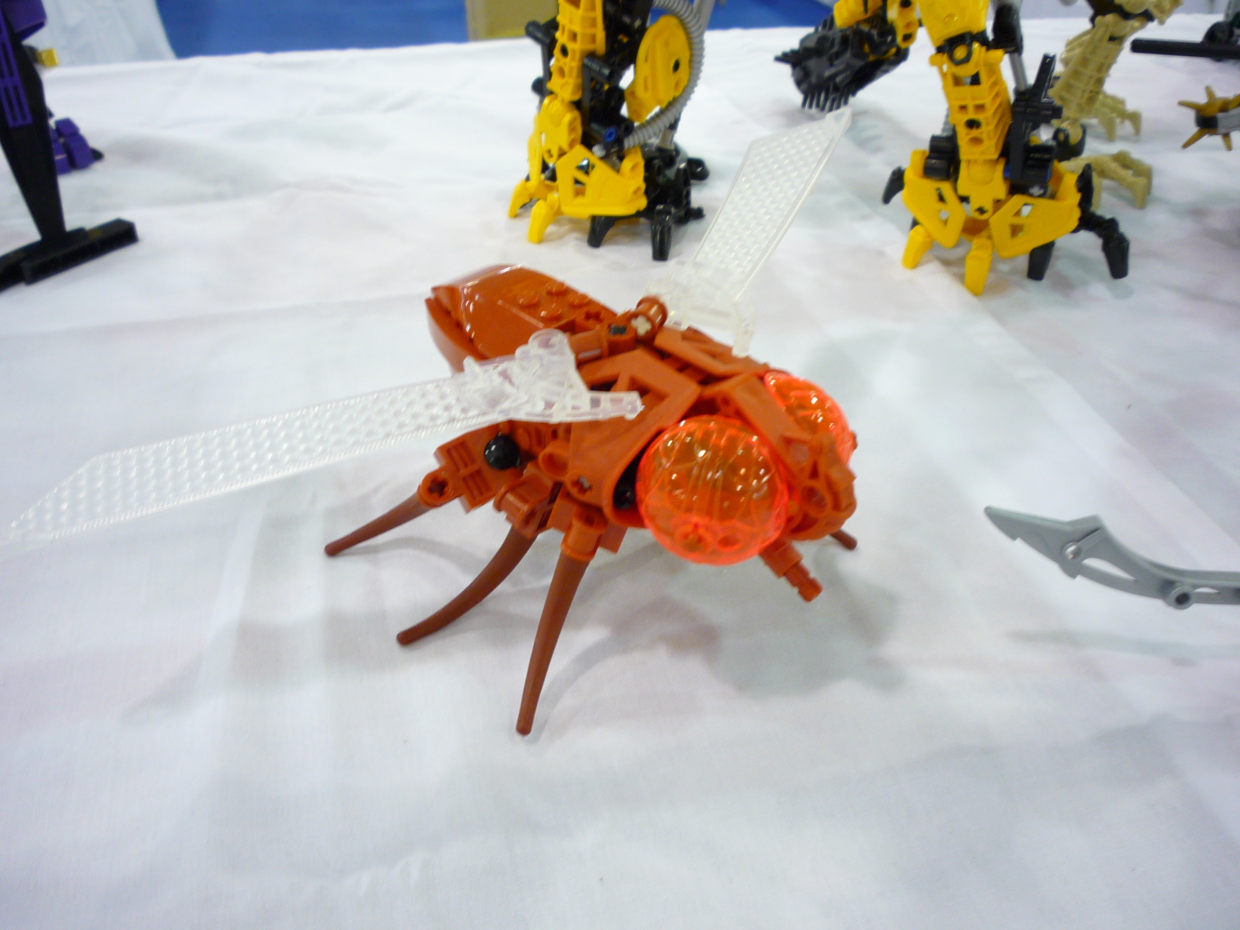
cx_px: 620
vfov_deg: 44.2
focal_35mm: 32
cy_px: 465
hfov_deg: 56.8
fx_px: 1146
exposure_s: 1/10
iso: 160
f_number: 3.3
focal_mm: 5.2
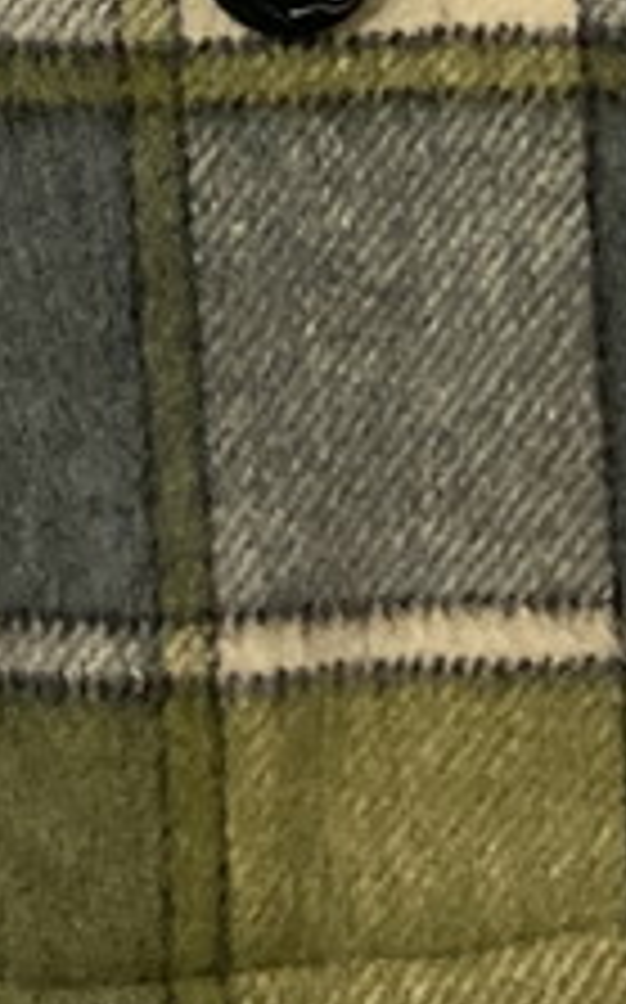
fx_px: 4403
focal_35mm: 161
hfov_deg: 8.1
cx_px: 110
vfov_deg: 11.6
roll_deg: -1.5
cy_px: -1072
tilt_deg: -15.9
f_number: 1.8
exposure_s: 1/50
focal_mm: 3.99
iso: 160
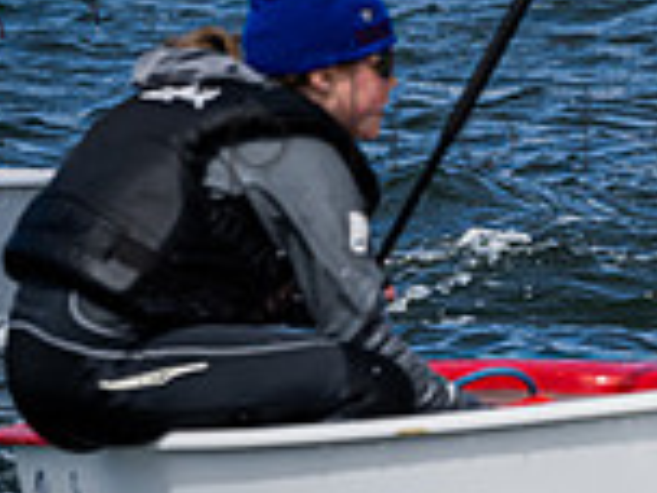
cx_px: 1234
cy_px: -194
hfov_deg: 2.0
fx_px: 18581
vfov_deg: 1.5
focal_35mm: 979
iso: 320
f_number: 9
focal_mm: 250
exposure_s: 1/1250
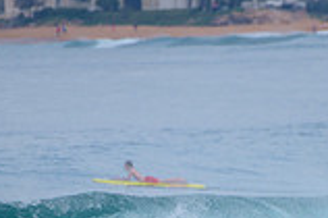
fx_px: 16756
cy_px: 267
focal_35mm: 1841
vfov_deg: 0.7
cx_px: 241
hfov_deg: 1.1
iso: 220
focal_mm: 500
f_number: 5.6
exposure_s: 1/2000
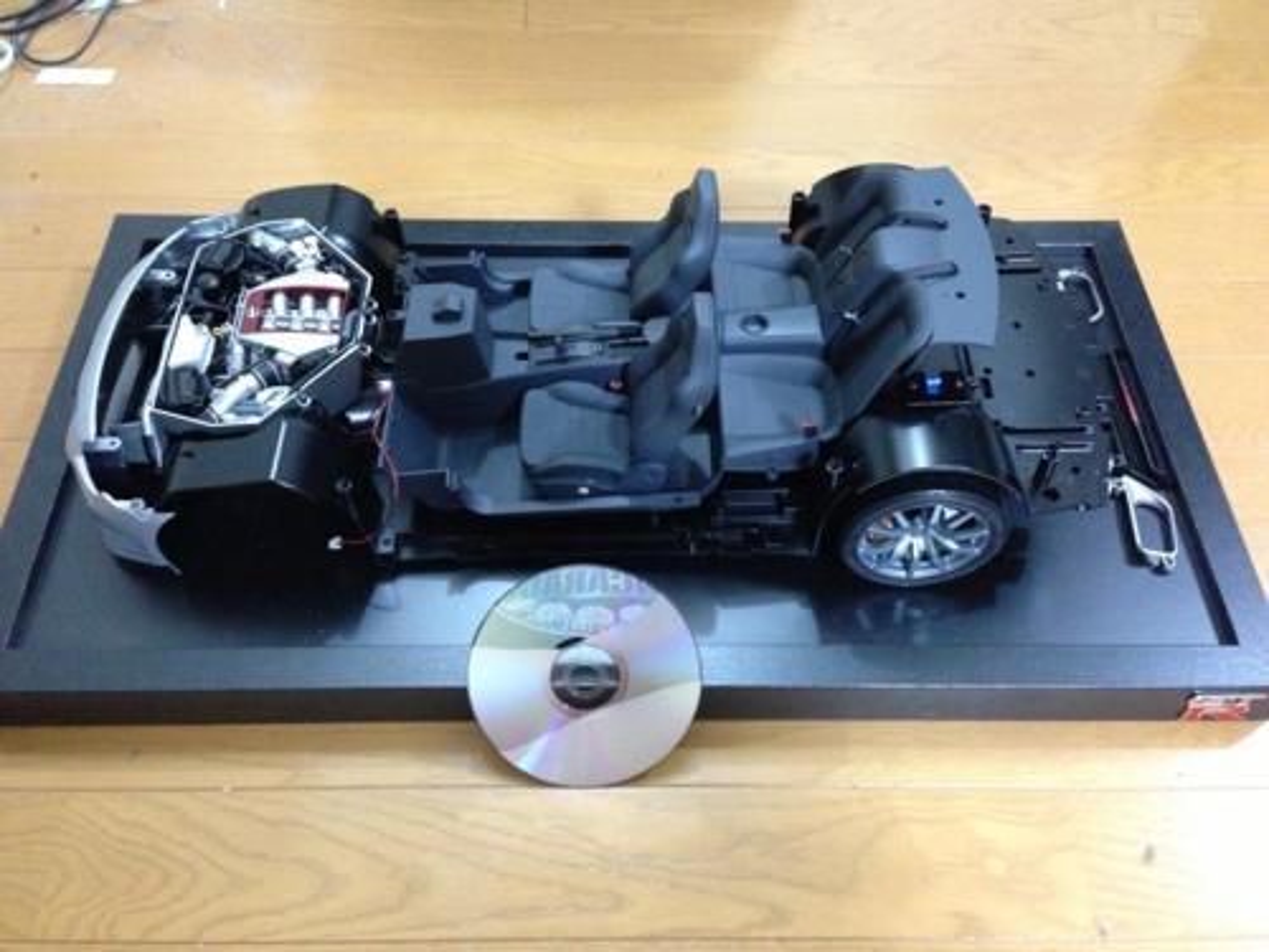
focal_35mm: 33
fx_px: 1210
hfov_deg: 55.4
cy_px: 476
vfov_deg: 42.9
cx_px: 634
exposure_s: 1/15
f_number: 2.4
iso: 640
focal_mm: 4.13
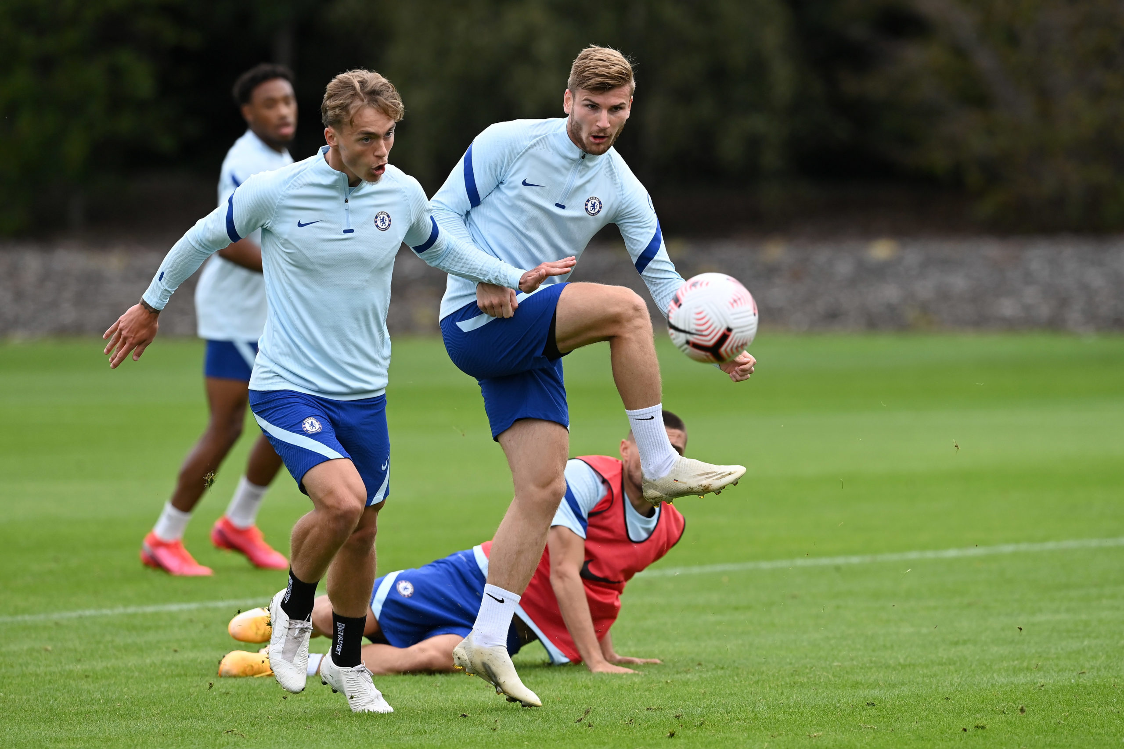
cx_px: 562
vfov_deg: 3.4
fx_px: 12489
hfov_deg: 5.2
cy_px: 374
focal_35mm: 400
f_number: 4.5
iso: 1000
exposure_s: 1/2000
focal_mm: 400
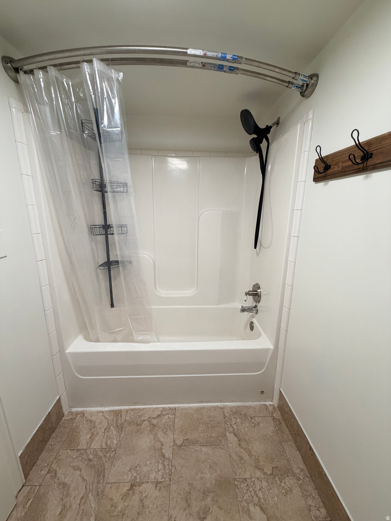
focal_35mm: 14
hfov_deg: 85.7
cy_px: 260
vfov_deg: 102.1
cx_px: 196
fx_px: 211
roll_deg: -0.1
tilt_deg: -13.4
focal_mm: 2.22
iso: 320
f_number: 2.2
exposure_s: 1/120
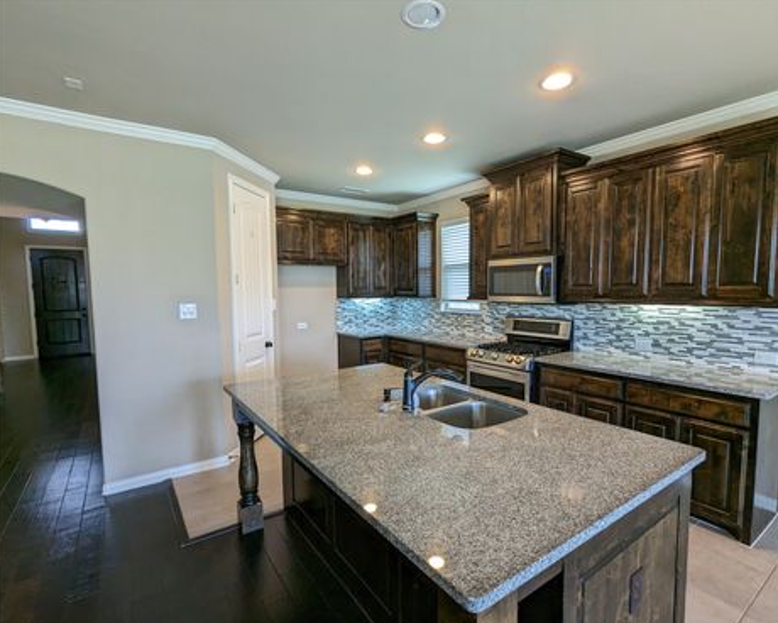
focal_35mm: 17
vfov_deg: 77.0
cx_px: 416
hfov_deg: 89.5
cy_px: 316
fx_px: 391
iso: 157
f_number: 2.2
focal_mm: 2.35
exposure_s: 1/60
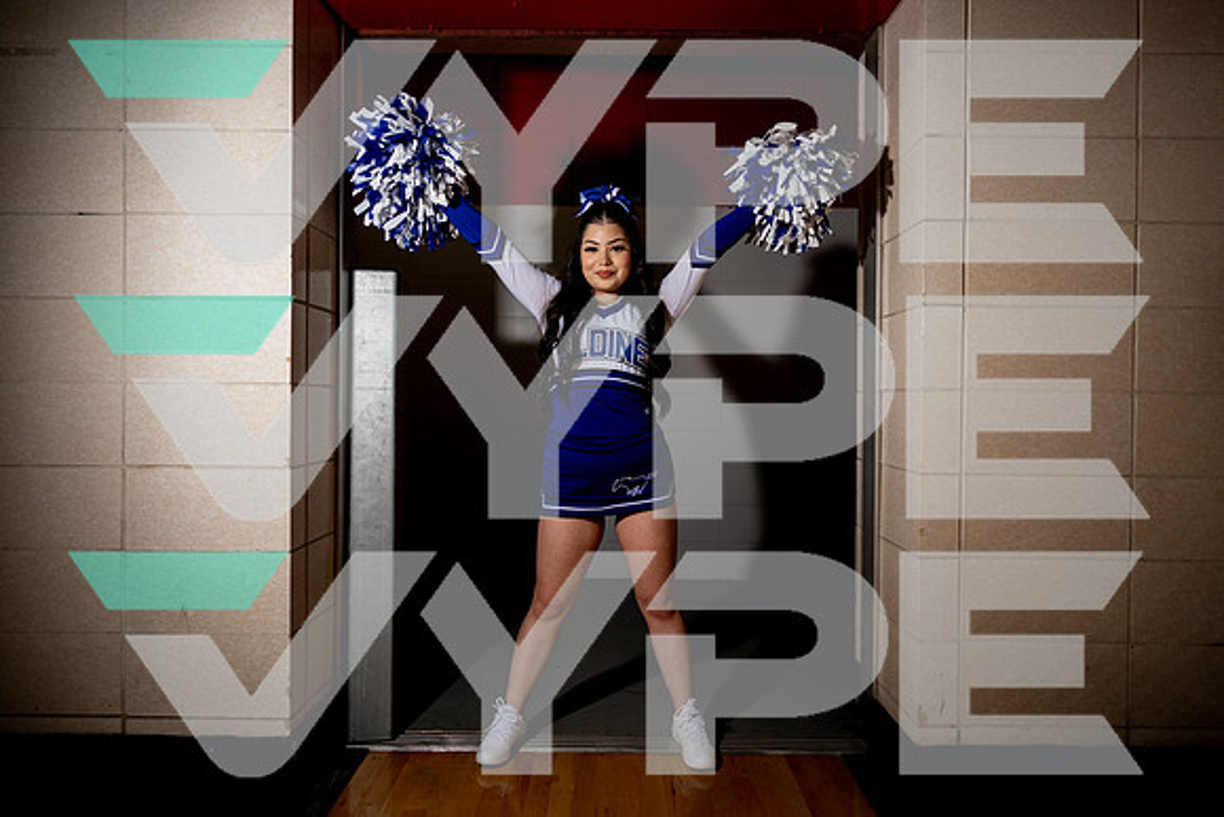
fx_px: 816
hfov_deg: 73.7
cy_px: 408
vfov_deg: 53.2
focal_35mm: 24
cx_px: 612
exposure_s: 1/1000
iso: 100
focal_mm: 24
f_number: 1.6
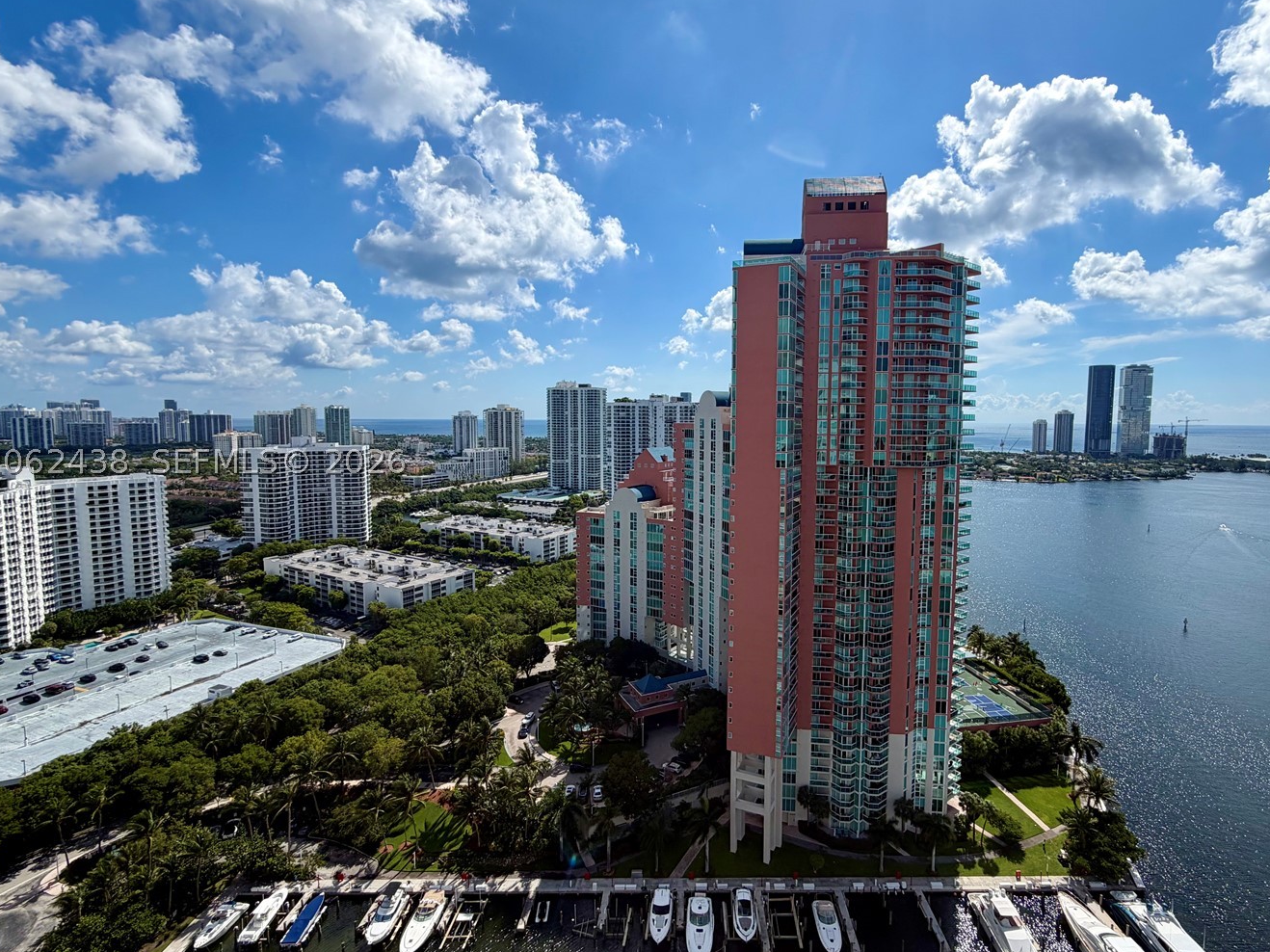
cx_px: 701
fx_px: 624
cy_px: 462
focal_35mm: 17
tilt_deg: -3.8
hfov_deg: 90.7
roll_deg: +0.4
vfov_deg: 74.7
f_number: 2.2
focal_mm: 2.22
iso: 20
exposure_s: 1/1656
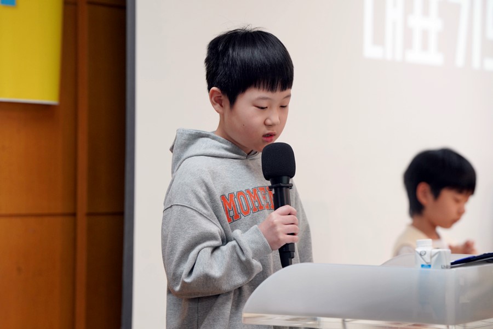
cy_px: 164
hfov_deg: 16.5
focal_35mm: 124
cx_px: 246
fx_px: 1698
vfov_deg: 11.1
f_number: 4
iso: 1000
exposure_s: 1/160
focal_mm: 124
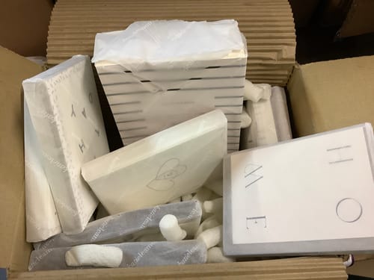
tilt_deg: -64.9
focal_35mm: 31
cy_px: 140
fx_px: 335
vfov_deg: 45.4
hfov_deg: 58.4
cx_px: 187
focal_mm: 3.3
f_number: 2.4
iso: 250
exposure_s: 1/50
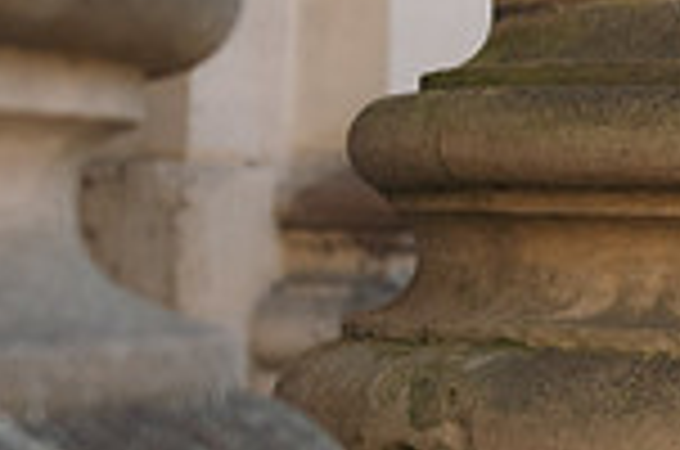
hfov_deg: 8.8
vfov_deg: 5.9
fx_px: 4354
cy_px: -9
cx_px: 964
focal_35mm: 231
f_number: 2.8
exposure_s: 1/800
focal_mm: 40
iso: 200
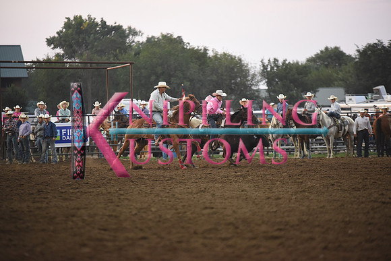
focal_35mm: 200
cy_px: 130
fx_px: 2173
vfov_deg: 6.9
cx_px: 196
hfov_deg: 10.3
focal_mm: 200
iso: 2500
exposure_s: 1/640
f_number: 2.8
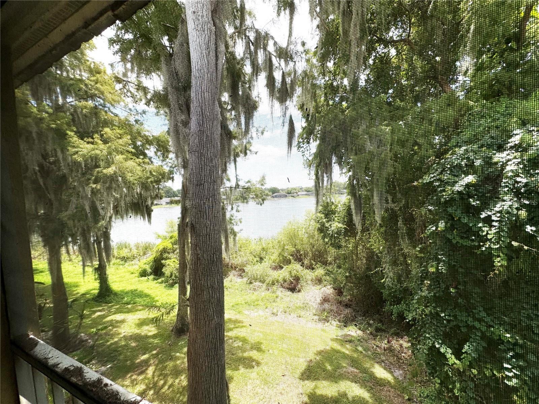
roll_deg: +3.7
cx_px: 270
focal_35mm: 14
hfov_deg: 102.1
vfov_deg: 85.7
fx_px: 218
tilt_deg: -2.5
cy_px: 202
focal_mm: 2.22
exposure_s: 1/556
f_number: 2.2
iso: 50
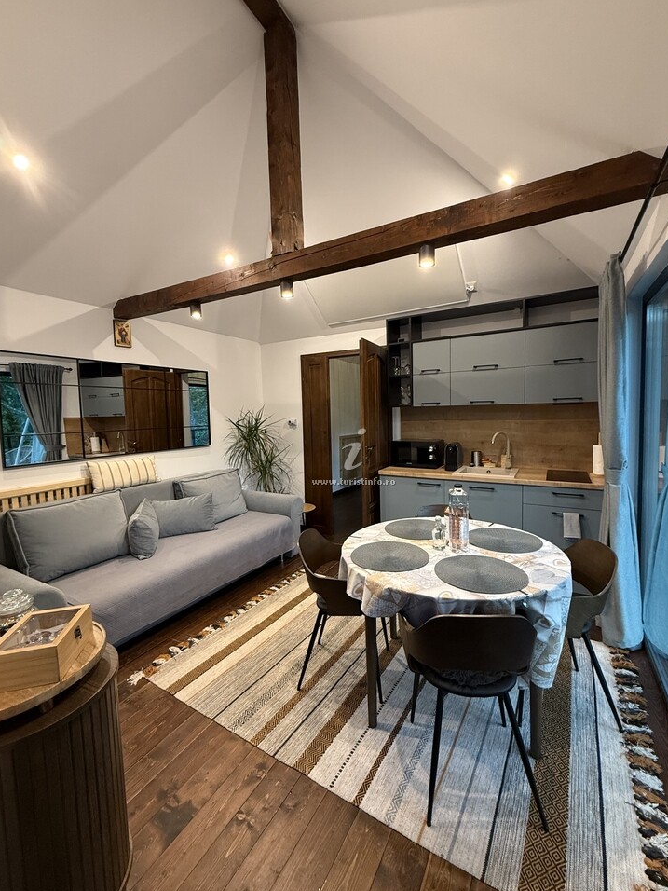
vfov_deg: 98.2
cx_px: 337
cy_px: 439
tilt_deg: -3.3
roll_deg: +0.8
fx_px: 386
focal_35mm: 15
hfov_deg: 81.7
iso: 250
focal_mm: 2.22
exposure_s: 1/50
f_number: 2.2
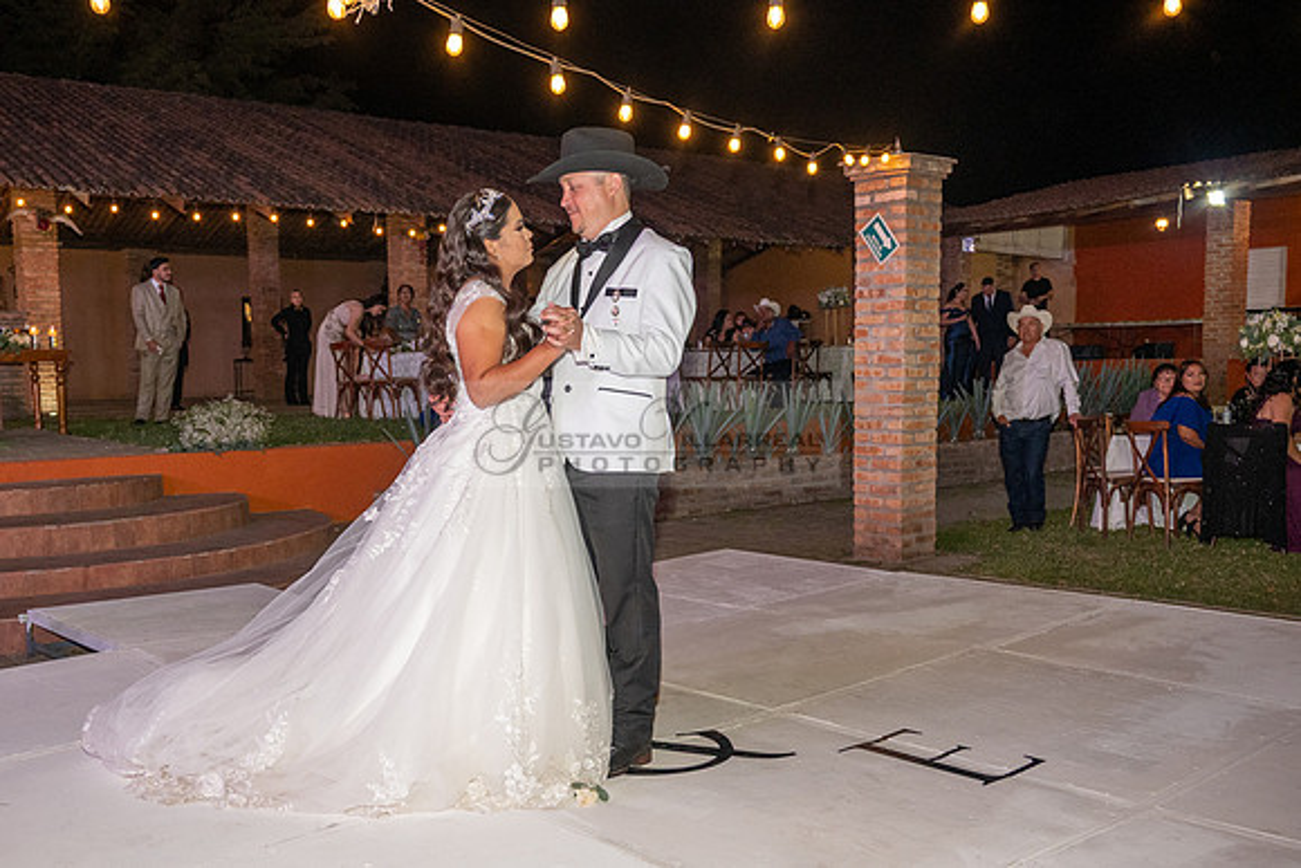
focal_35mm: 36
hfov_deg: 53.0
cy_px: 514
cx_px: 535
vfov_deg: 36.9
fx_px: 1297
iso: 2000
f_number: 4
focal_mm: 28
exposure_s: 1/160
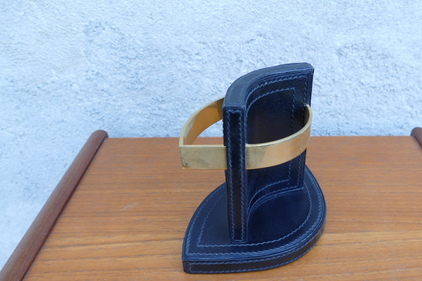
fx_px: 387
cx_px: 252
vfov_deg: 39.7
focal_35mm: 33
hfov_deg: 56.8
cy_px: 172
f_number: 2.8
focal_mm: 9.12
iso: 160
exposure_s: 1/60
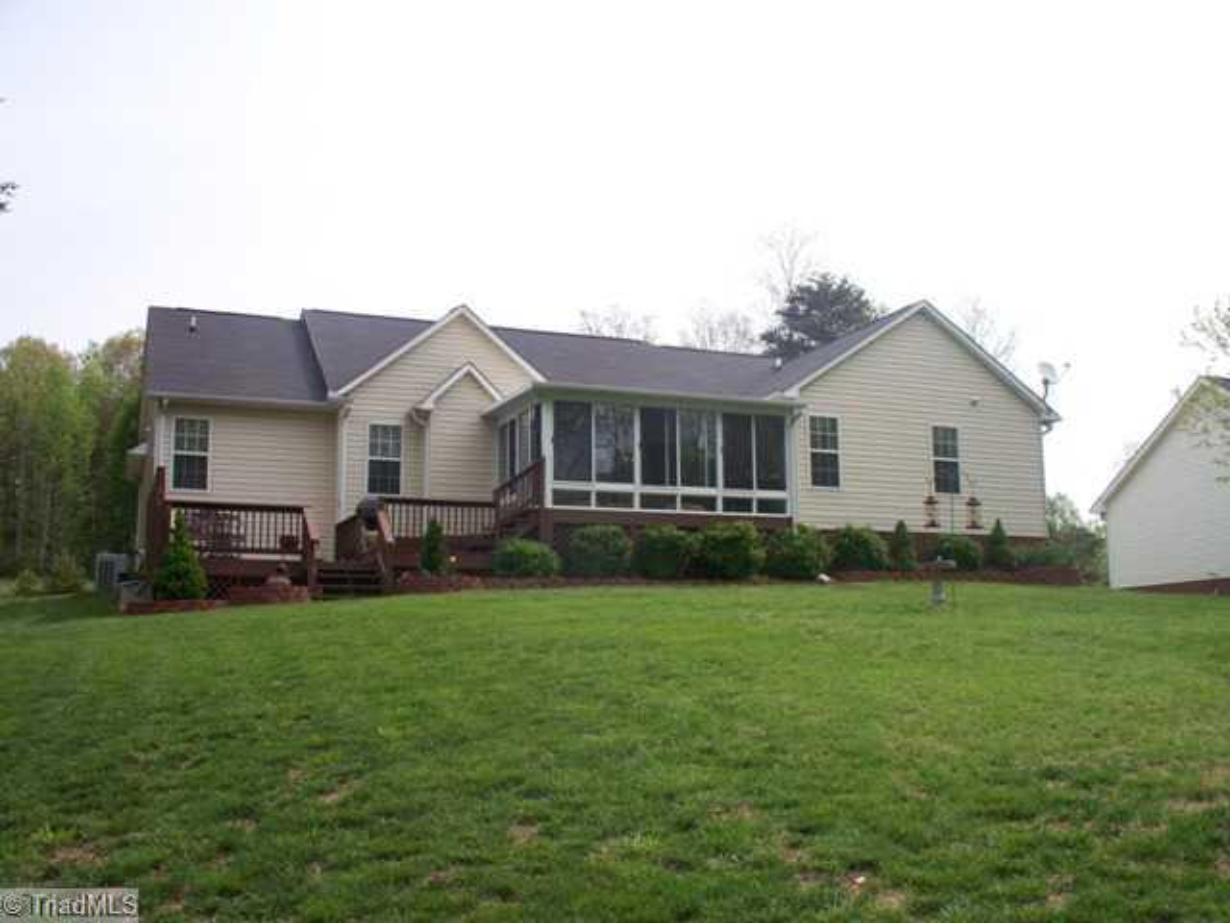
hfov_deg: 52.6
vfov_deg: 40.7
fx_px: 1244
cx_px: 615
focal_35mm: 35
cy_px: 462
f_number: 4.8
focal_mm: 7.54
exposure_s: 1/320
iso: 80
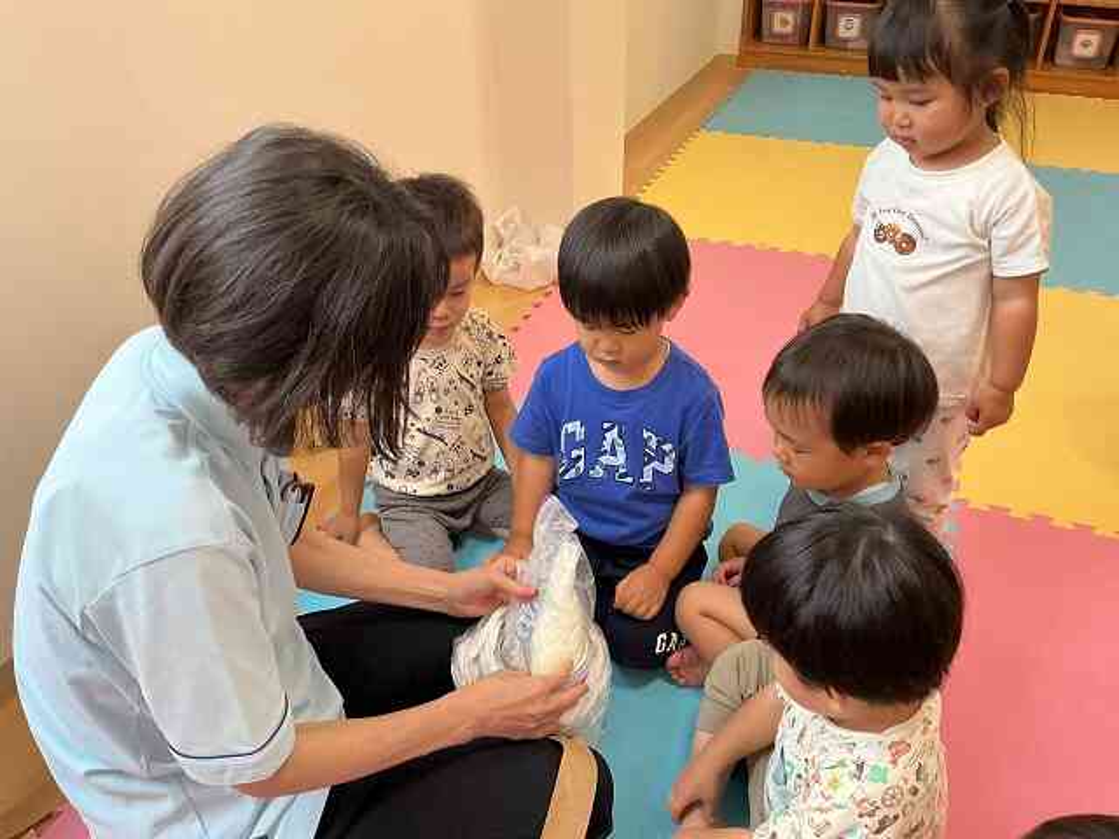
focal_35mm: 29
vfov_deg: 48.2
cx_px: 560
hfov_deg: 61.7
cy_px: 420
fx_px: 937
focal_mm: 3
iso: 40
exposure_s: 1/60
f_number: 1.8
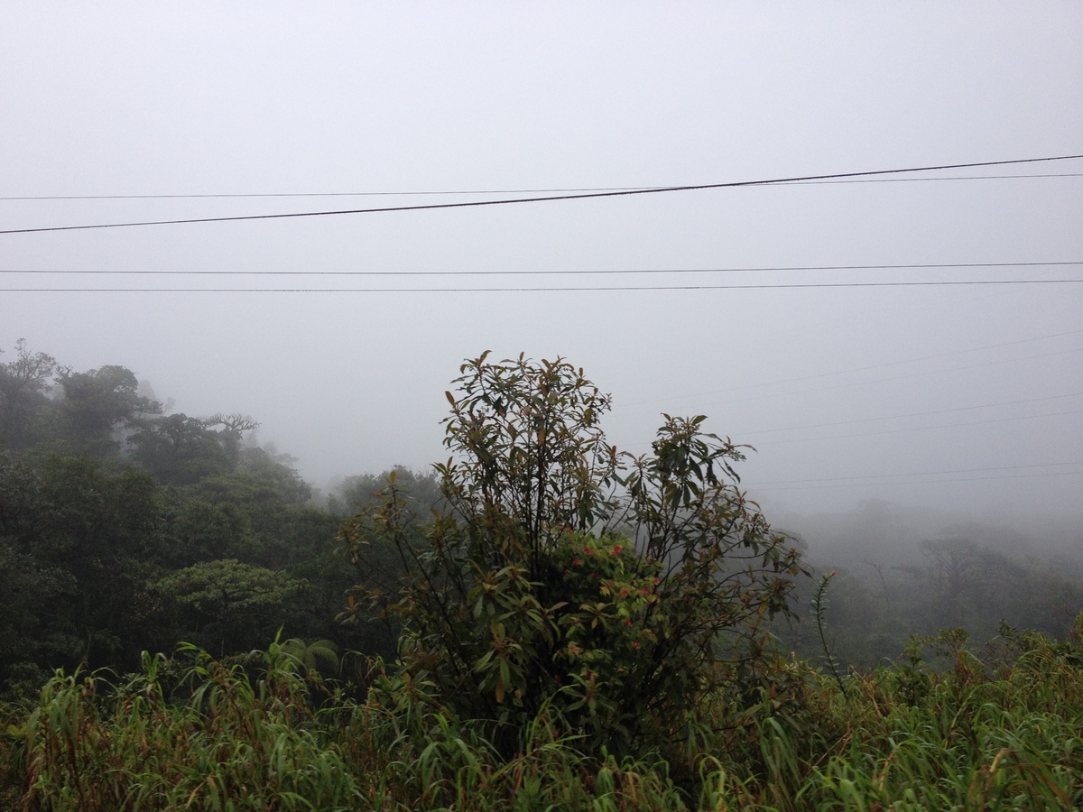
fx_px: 1095
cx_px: 542
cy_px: 406
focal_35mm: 35
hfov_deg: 52.6
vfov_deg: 40.7
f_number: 2.4
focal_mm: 4.28
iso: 50
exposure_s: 1/1227
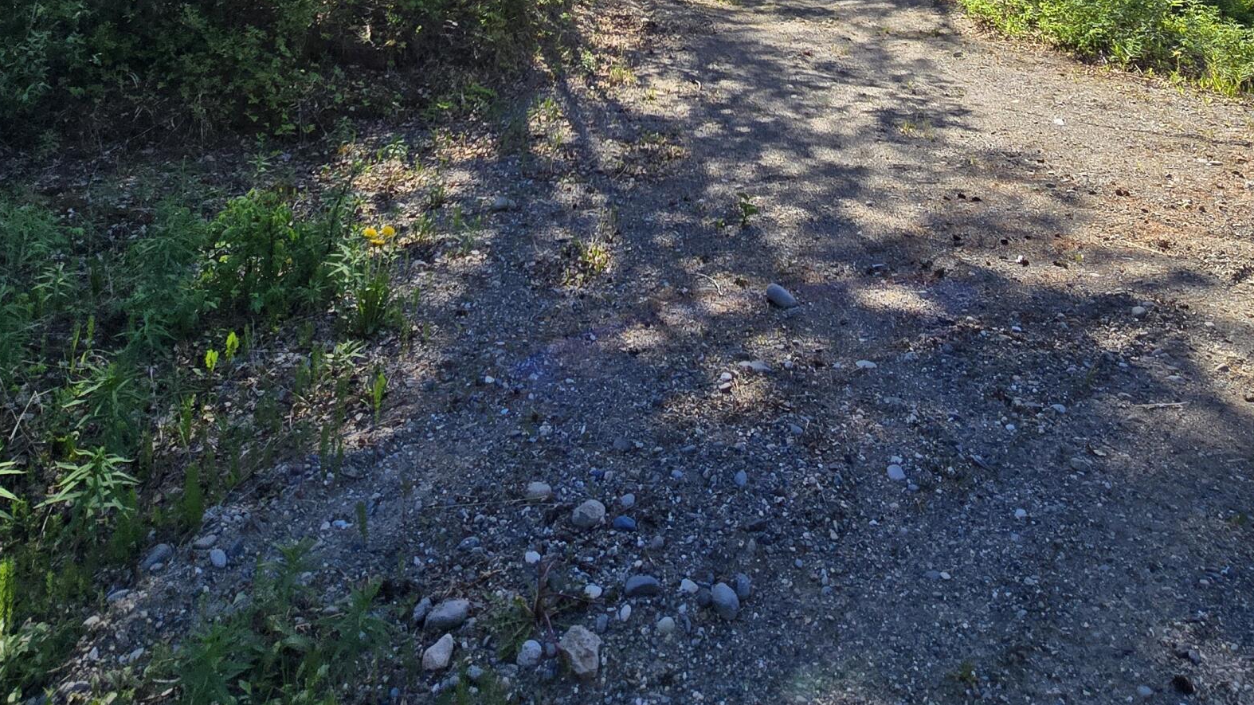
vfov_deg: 34.4
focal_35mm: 27
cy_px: -140
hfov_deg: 69.8
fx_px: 898
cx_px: 662
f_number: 2.2
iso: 50
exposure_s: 1/1406
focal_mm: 2.2
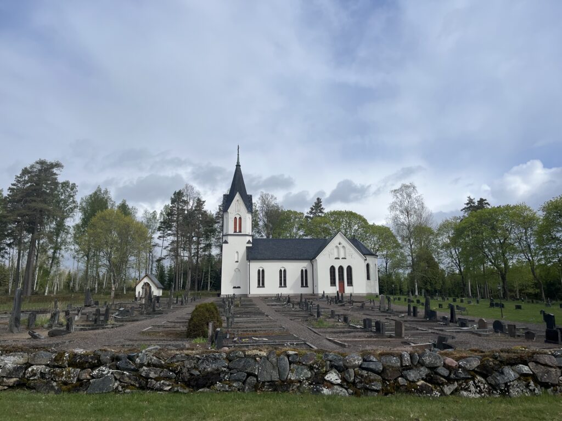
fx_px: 422
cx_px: 281
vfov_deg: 53.1
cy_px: 210
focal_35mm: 26
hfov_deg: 67.3
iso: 50
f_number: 1.6
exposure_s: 1/6897
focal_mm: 5.1
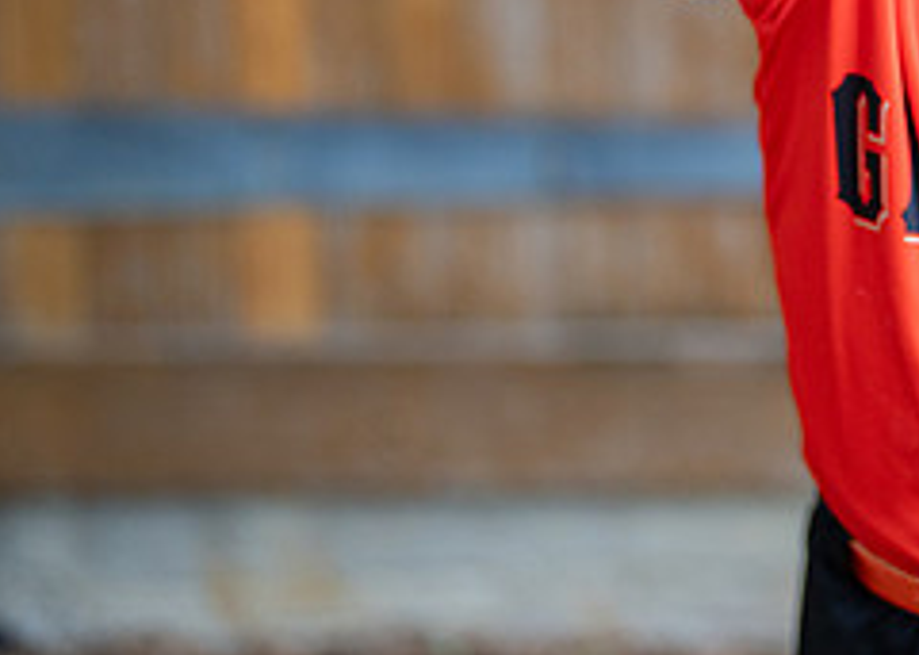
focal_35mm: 142
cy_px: -181
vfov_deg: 9.9
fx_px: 3703
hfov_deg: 13.8
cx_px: 1047
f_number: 1.2
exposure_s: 1/640
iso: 500
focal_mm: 50
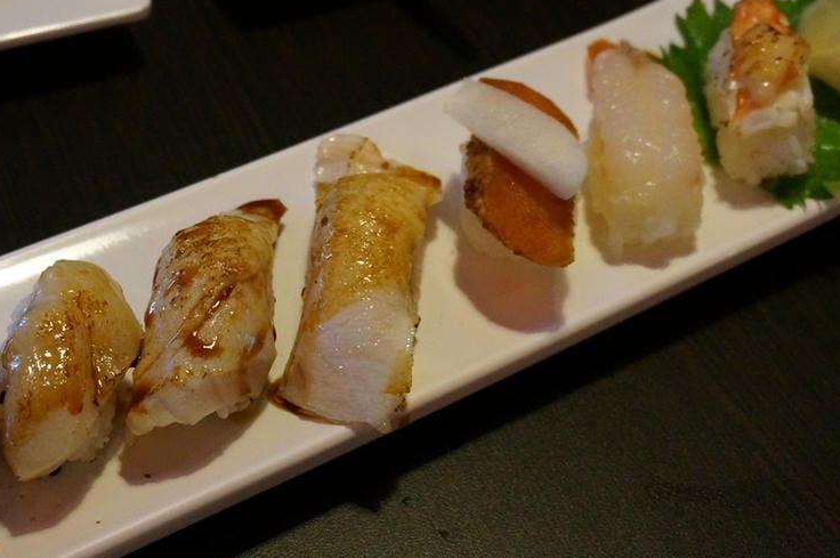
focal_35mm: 76
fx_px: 1767
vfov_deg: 17.9
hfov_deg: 26.7
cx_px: 314
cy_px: 245
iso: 3200
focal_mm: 31
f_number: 5
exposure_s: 1/160
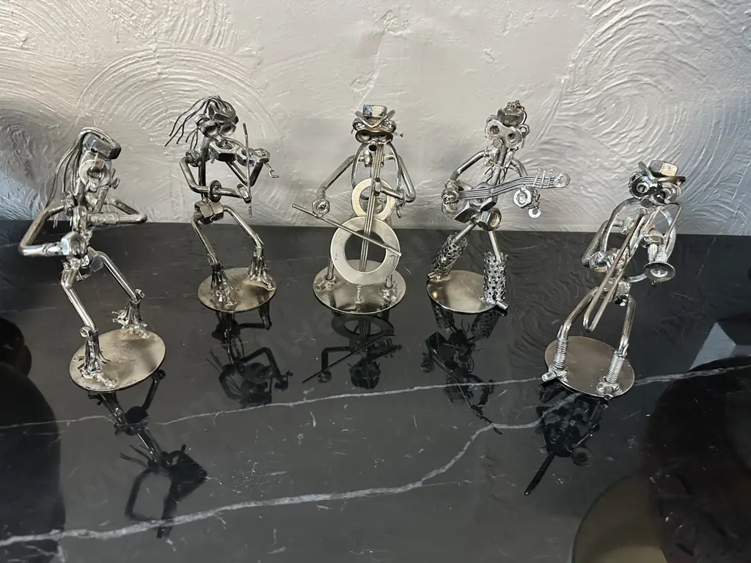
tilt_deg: -33.9
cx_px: 376
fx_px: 521
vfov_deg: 56.8
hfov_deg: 71.6
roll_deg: -2.9
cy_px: 282
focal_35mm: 24
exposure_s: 1/33
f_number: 1.78
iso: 640
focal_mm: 6.86
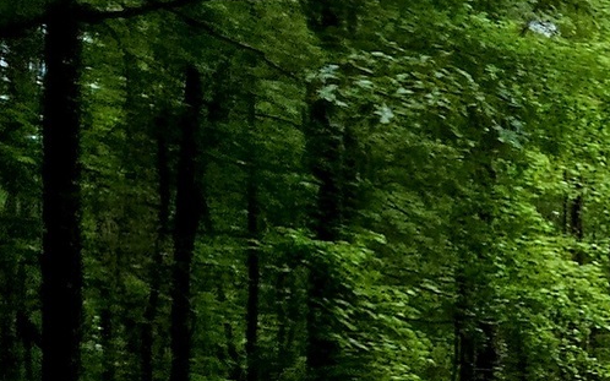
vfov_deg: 15.0
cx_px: 1443
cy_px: 425
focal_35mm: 85
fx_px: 1413
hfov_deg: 15.1
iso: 50
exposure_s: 1/833
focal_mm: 2.2
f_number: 2.2
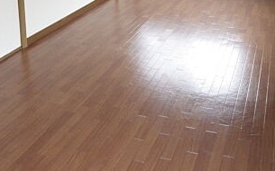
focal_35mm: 49
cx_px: 163
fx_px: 367
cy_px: -34
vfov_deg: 23.9
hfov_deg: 40.9
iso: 200
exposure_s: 1/100
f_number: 3.1
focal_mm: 4
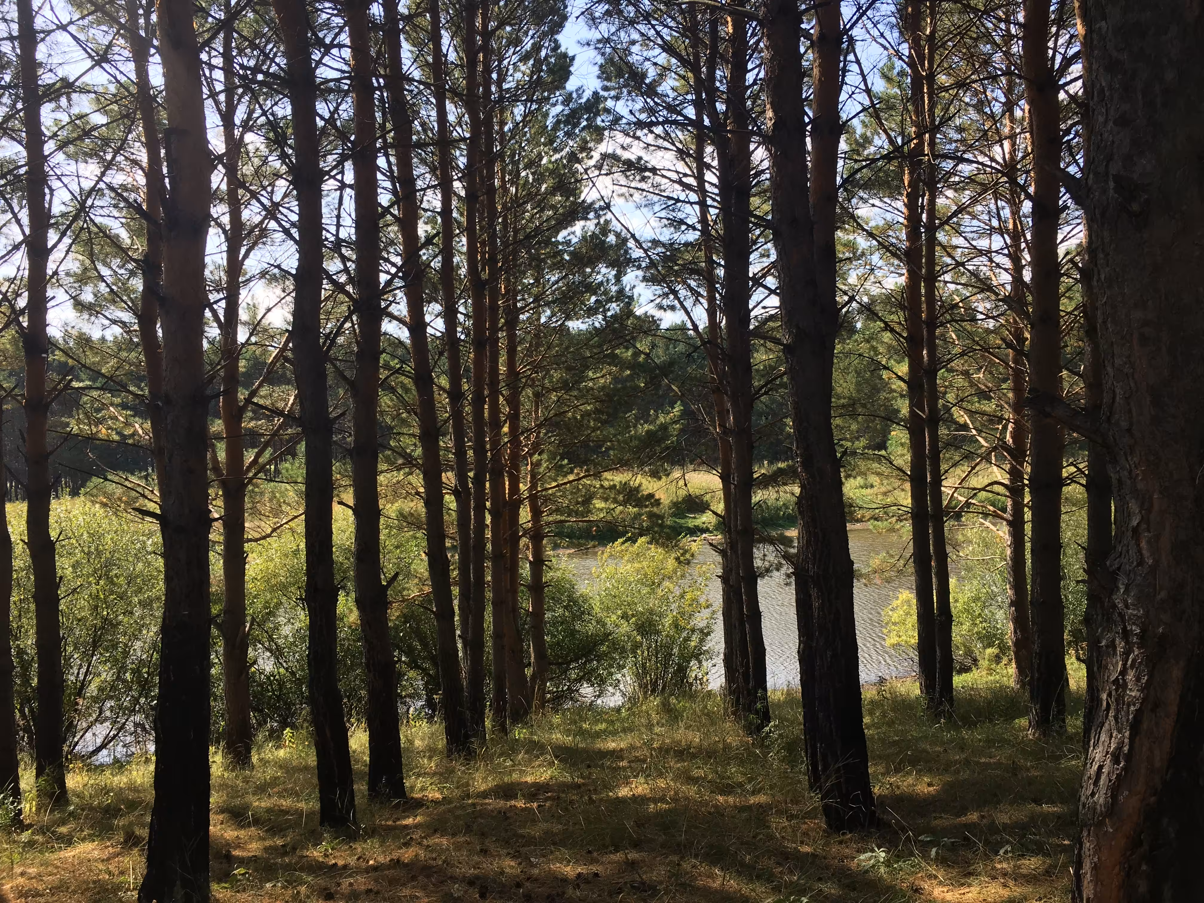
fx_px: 1009
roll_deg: +0.4
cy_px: 452
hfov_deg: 61.7
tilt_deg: -1.2
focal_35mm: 29
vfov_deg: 48.2
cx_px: 602
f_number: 2.2
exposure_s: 1/439
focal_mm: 4.15
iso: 25
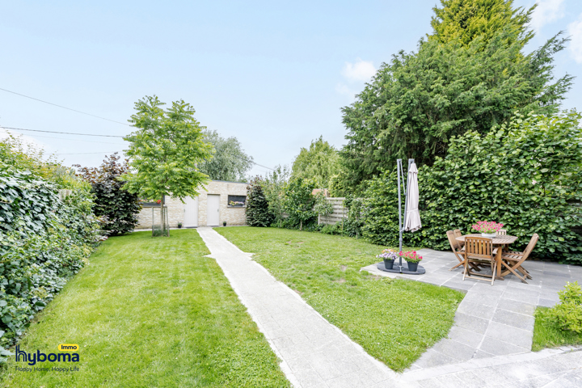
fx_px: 226
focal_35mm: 14
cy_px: 194
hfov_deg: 104.3
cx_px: 291
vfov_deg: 81.2
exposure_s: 1/200
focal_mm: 14
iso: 250
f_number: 11
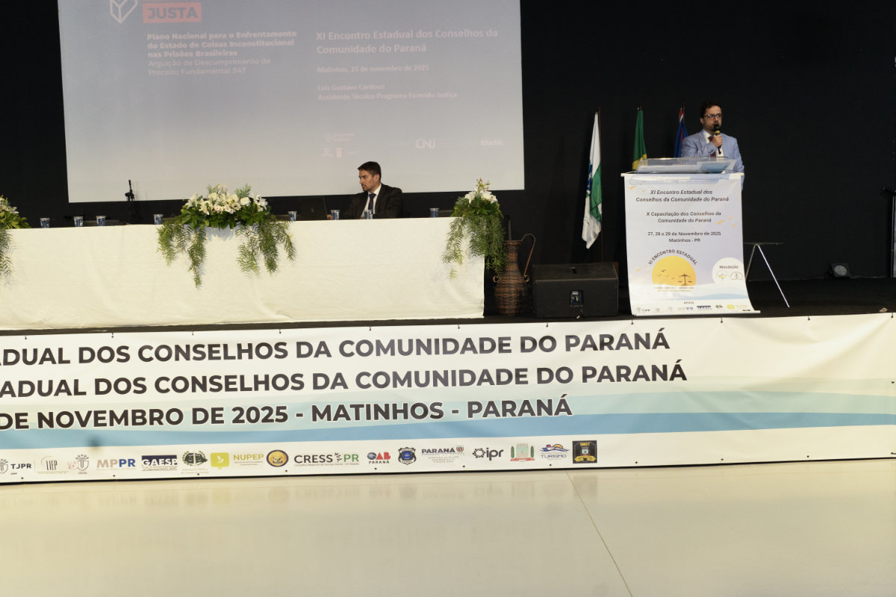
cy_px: 298
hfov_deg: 54.4
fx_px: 871
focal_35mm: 35
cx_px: 448
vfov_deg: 37.9
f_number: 4
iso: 3200
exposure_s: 1/100
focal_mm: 35
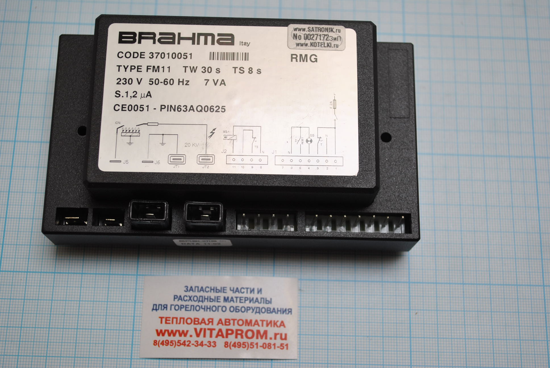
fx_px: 803
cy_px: 184
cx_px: 275
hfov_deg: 37.8
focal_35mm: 52
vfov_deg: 25.8
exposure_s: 1/30
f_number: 5
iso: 200
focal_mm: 35
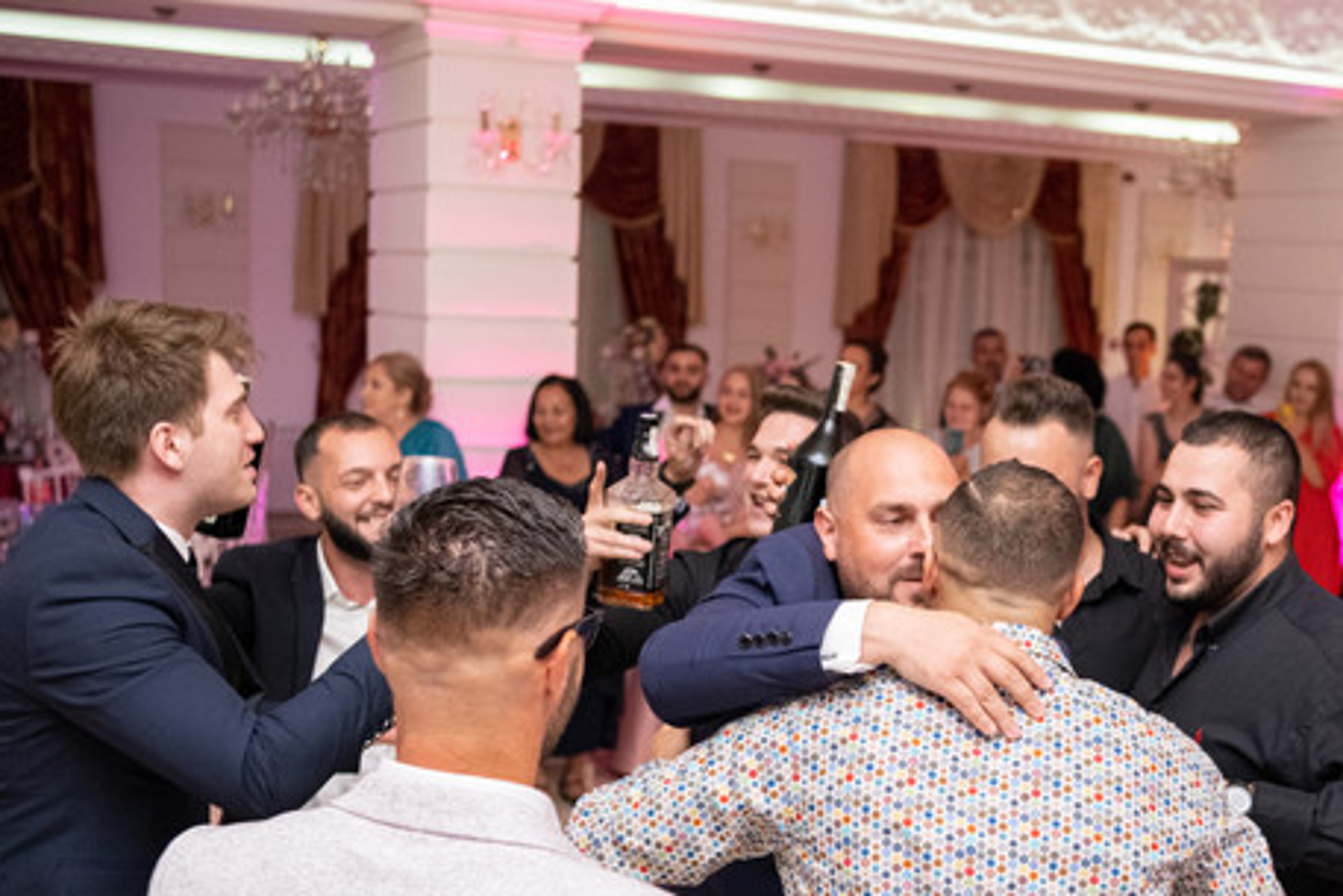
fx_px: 1828
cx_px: 876
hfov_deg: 39.9
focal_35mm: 49
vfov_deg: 27.4
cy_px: 574
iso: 1600
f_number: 2.2
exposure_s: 1/125
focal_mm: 23
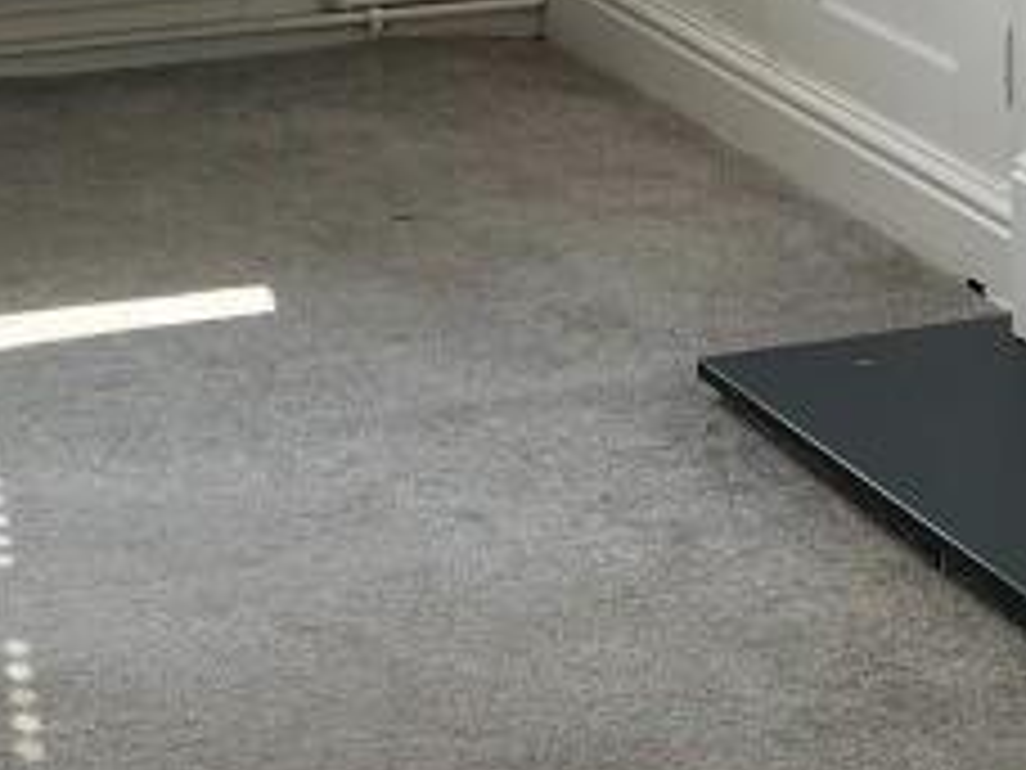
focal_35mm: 117
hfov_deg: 15.8
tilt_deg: -5.0
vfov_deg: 11.5
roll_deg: +1.6
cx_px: -374
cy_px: -752
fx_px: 3468
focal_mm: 5.7
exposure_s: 1/654
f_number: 1.5
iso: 50
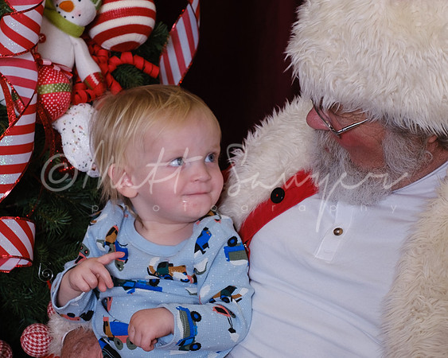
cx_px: 178
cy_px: 171
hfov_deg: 19.1
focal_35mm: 100
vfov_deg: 15.3
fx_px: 1329
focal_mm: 28.3
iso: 400
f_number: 6.4
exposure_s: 1/125
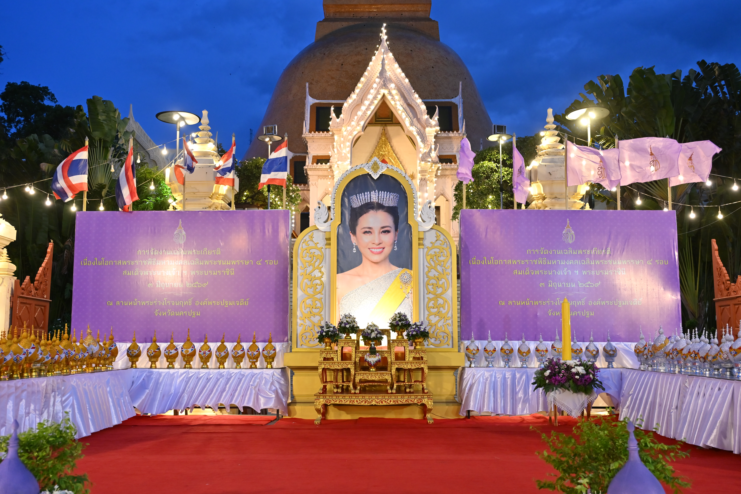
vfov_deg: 37.9
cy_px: 247
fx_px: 720
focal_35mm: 35
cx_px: 370
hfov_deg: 54.4
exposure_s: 1/200
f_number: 4
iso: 1250
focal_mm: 35
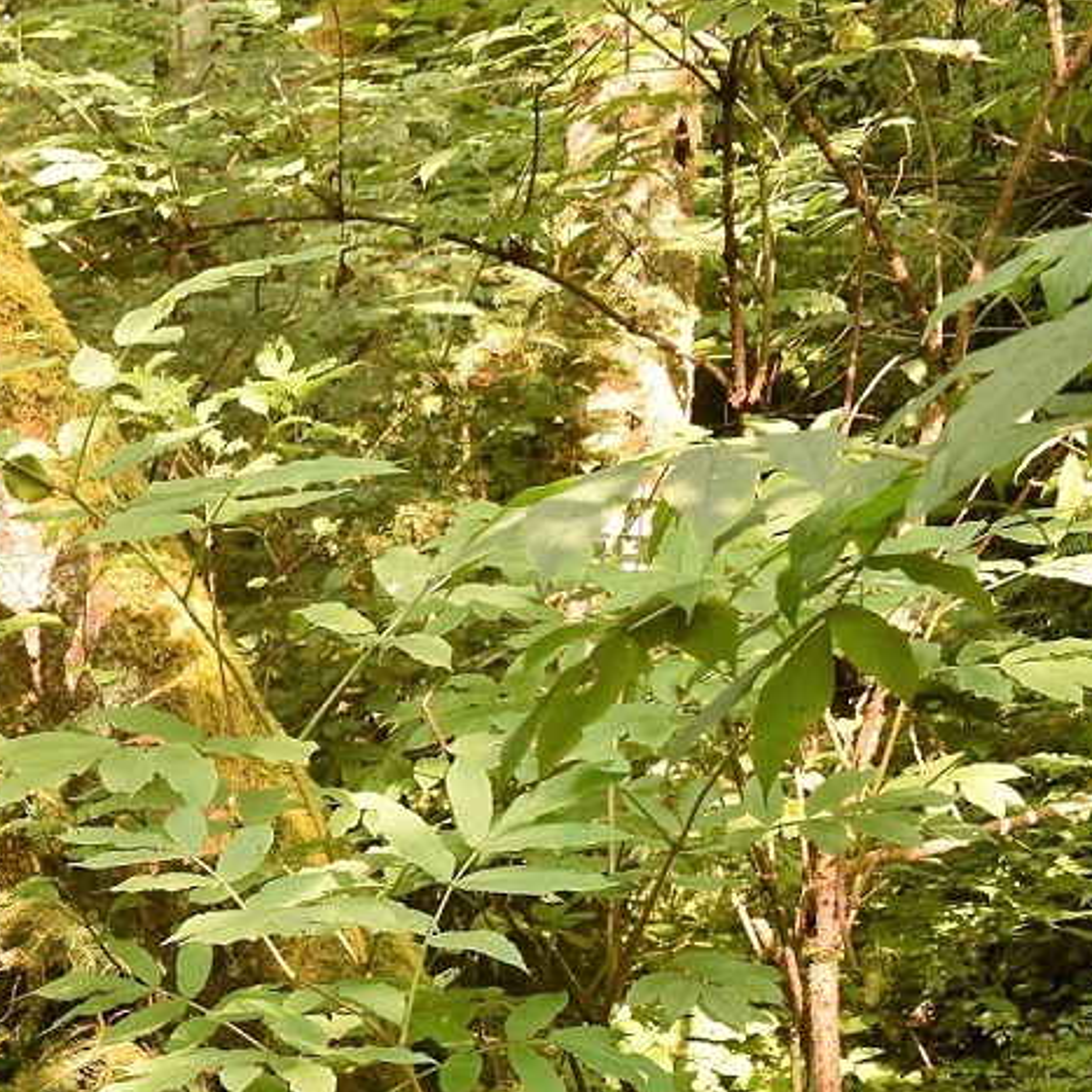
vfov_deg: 20.3
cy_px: 1065
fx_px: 2962
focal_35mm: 83
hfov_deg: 18.4
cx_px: -568
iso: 200
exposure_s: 1/30
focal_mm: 18
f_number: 4
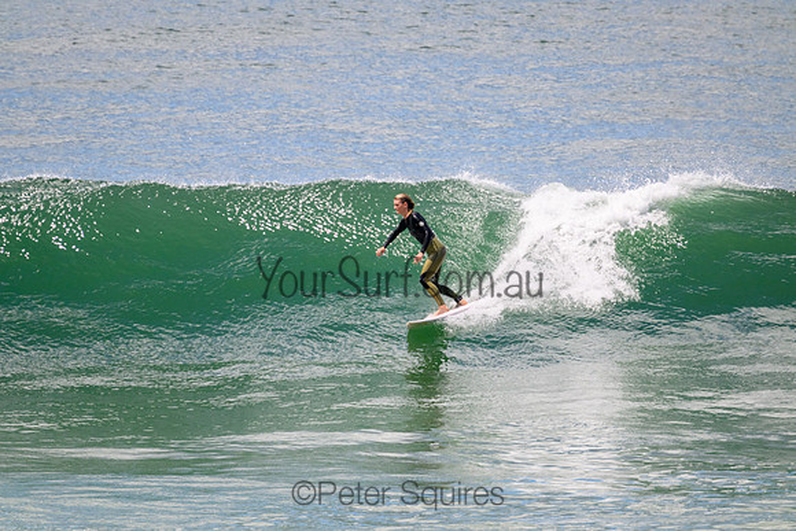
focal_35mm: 800
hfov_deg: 2.6
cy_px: 266
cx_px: 398
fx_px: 17692
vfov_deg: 1.7
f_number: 11
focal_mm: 800
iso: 1100
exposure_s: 1/2000
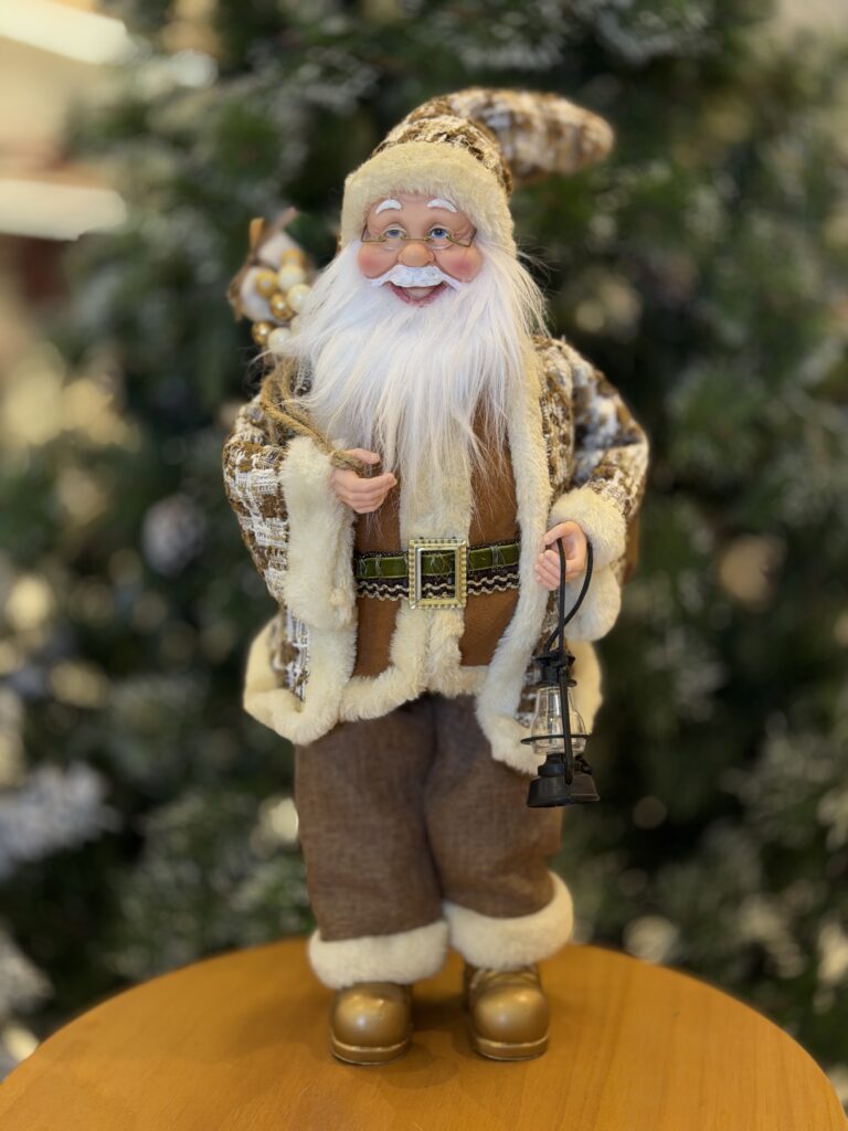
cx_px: 424
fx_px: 1568
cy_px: 566
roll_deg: -0.9
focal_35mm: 48
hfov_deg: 30.3
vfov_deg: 39.7
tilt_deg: -9.0
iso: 50
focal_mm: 6.76
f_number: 1.78
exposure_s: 1/60
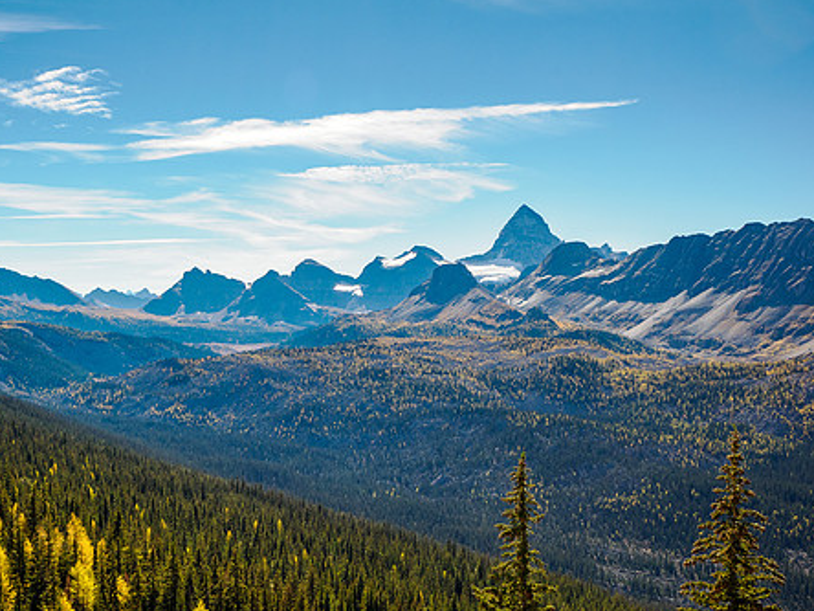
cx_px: 288
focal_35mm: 47
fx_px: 1105
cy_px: 375
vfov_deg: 30.8
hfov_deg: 40.1
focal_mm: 18
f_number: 8
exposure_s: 1/160
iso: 200
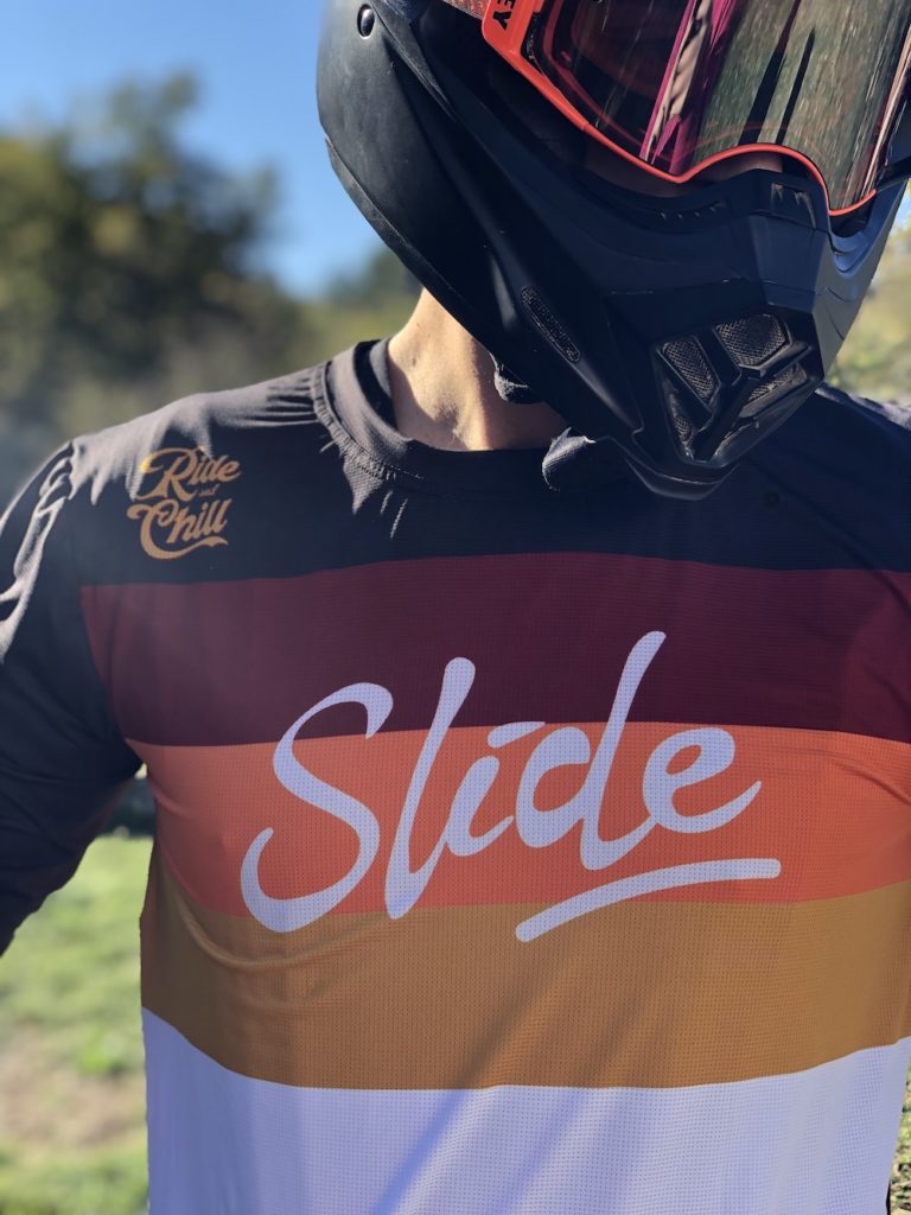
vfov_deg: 36.8
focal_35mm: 52
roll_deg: -3.0
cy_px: 608
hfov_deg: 28.0
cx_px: 456
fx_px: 1825
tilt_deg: -1.7
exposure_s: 1/190
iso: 16
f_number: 2.4
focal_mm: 6
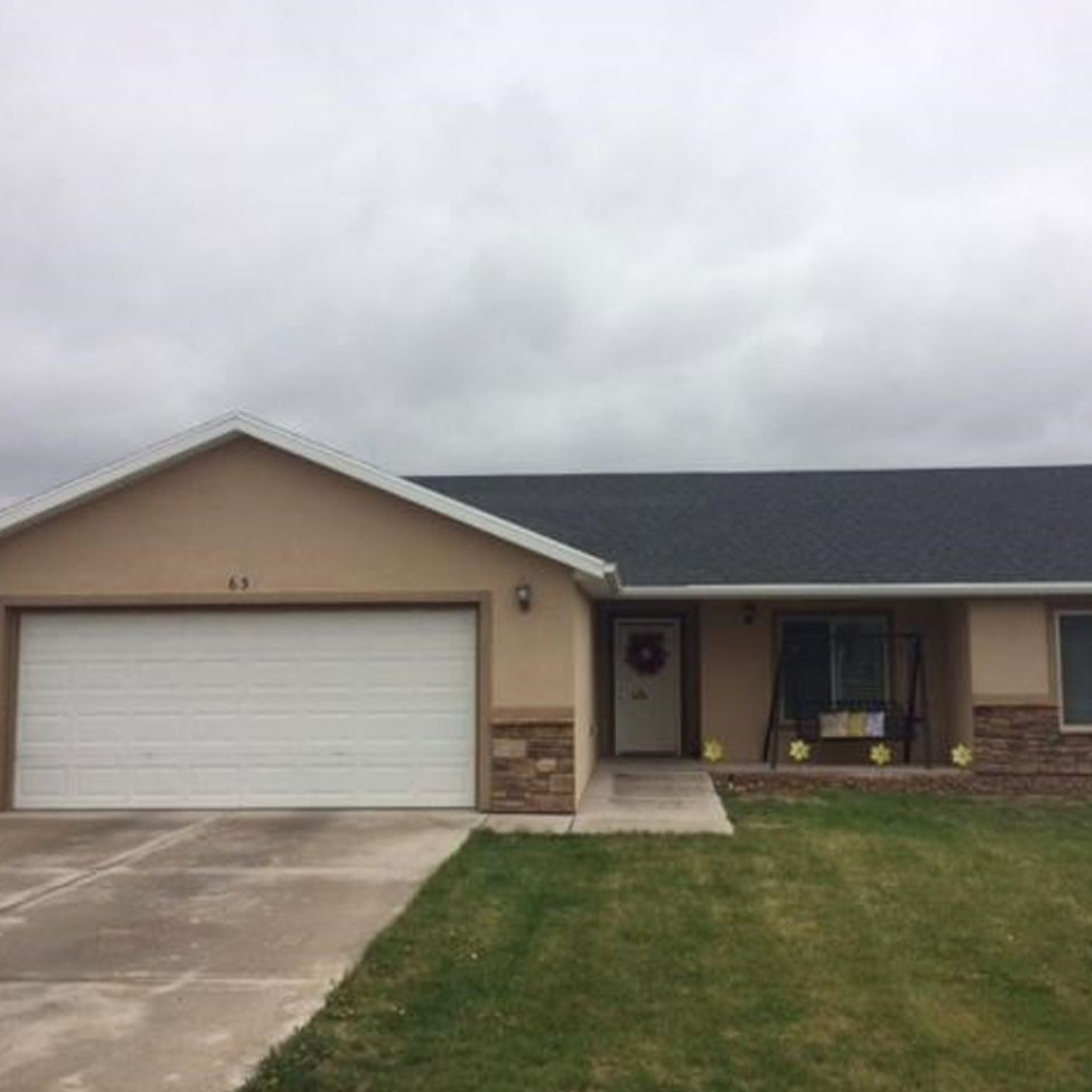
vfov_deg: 47.2
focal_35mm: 35
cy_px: 550
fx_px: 1249
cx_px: 562
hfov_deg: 47.2
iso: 32
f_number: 2.2
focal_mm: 4.15
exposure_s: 1/1953
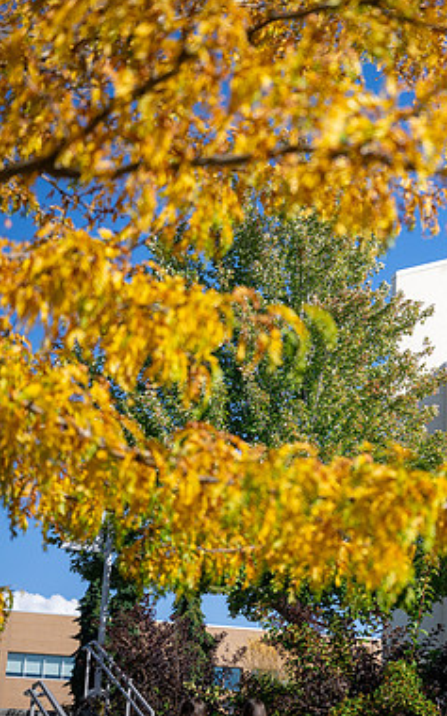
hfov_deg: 17.0
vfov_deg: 27.5
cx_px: 428
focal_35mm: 75
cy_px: 349
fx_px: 1464
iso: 100
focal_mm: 45
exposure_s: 1/5000
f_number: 2.8
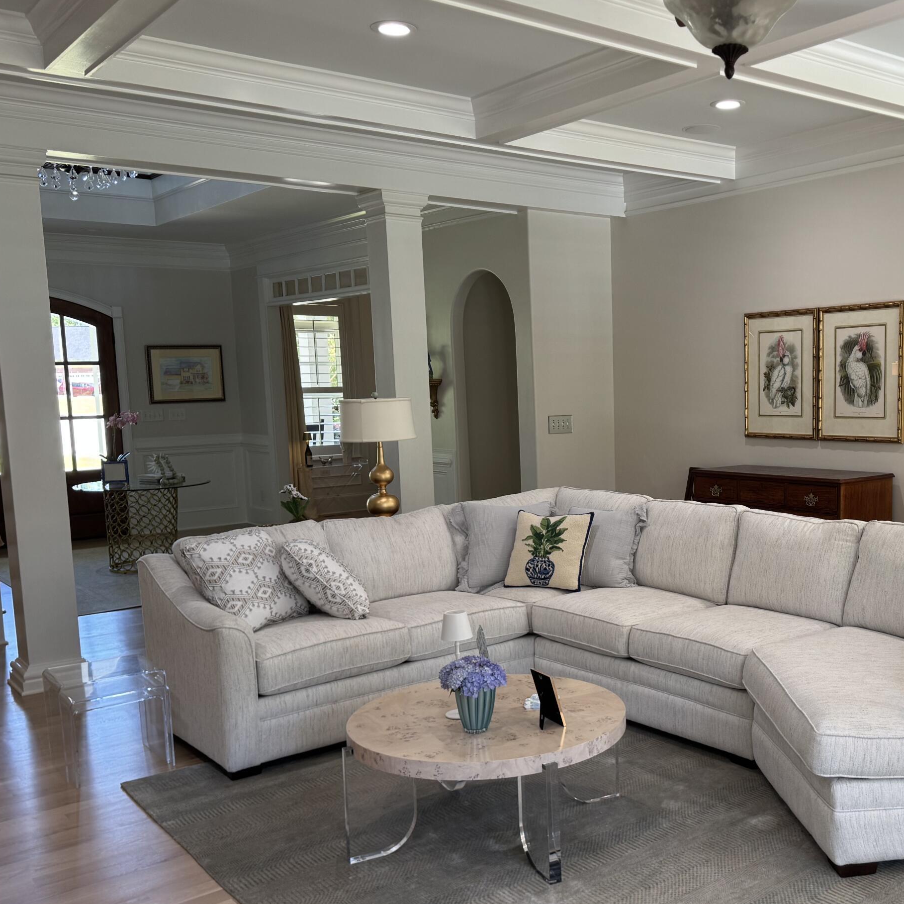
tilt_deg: -8.2
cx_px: 620
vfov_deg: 47.1
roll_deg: +1.5
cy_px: 524
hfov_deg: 46.3
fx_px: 1034
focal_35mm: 35
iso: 125
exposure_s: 1/120
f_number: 1.78
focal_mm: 6.76
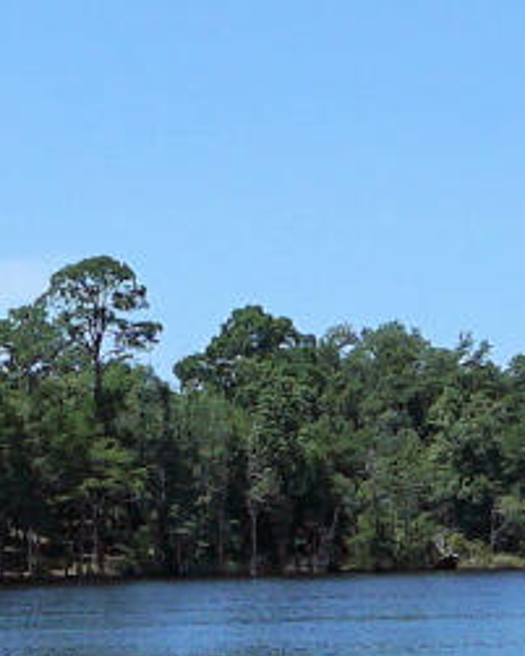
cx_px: 867
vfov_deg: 11.5
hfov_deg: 8.9
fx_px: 3261
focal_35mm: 168
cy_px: 440
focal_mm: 10
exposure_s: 1/500
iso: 100
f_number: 8
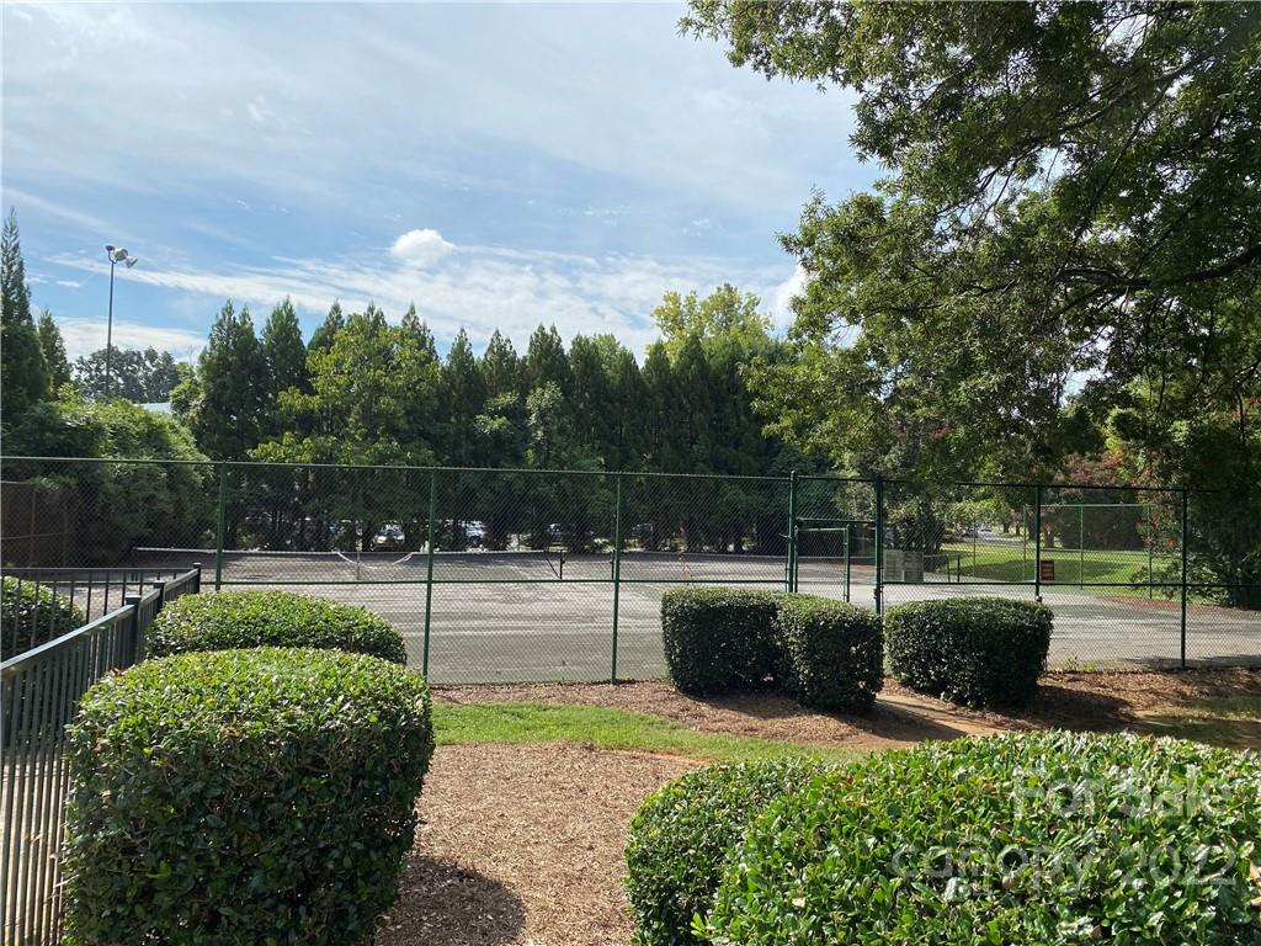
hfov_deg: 67.3
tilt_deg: +3.1
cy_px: 473
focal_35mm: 26
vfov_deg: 53.1
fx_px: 947
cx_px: 630
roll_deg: -1.6
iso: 32
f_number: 1.8
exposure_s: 1/3497
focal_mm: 4.25
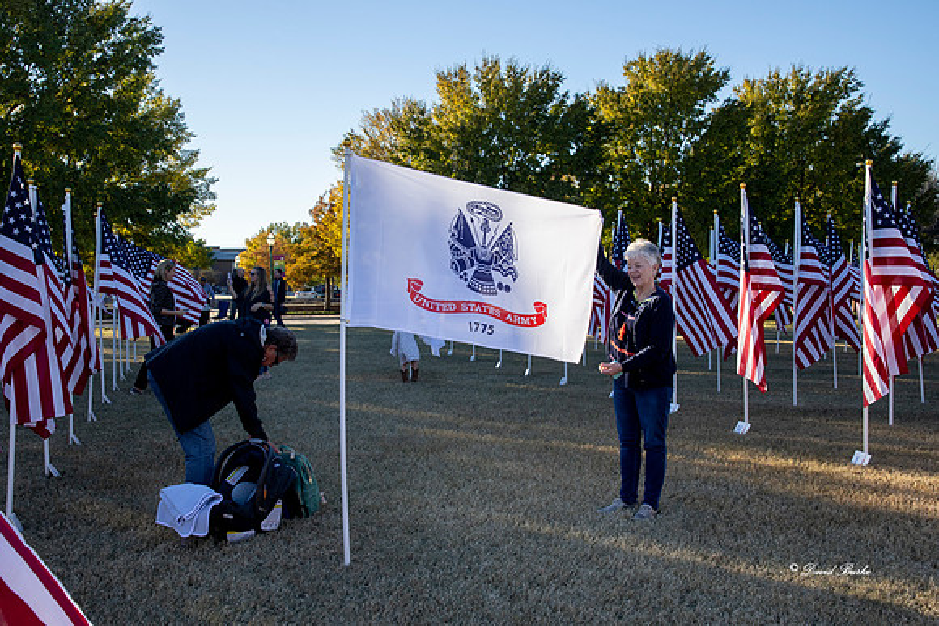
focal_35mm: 38
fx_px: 978
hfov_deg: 51.3
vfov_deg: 35.5
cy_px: 313
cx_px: 470
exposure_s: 1/160
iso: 100
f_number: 8
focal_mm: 25
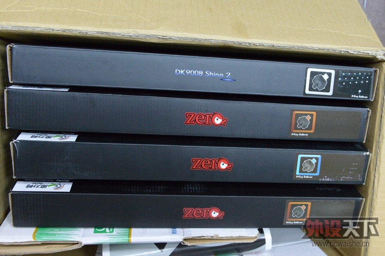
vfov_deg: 42.3
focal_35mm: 31
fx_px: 332
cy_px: 128
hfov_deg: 60.3
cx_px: 192
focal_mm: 31
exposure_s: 1/125
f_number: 4
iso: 6400
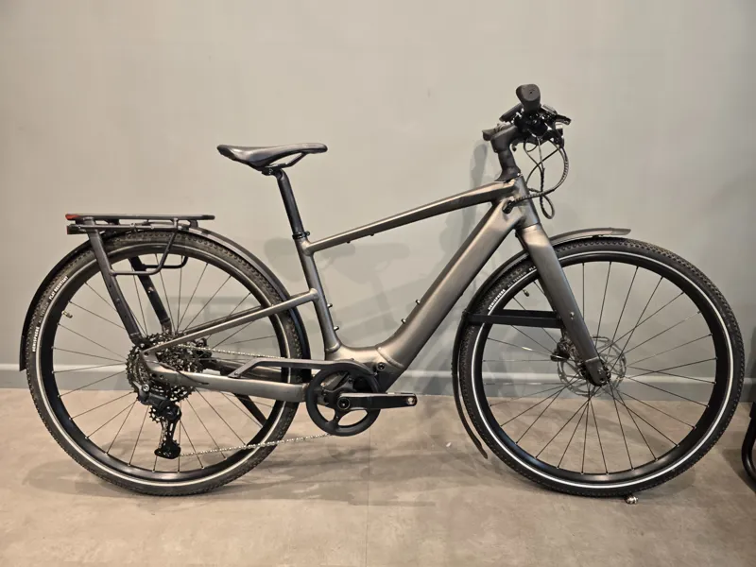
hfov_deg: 73.9
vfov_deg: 58.9
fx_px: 502
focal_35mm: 23
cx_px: 378
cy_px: 284
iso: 125
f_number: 1.7
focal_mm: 6.3
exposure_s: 1/50
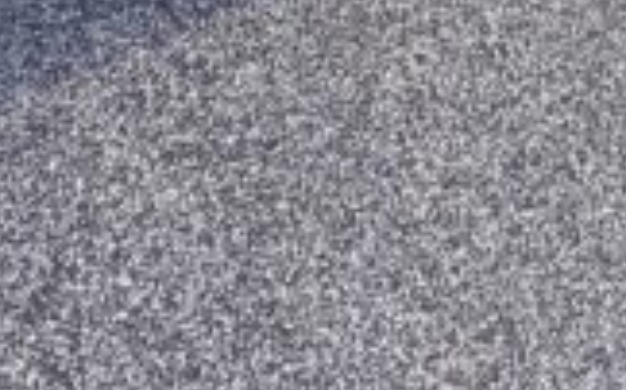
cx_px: 707
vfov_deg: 6.8
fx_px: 2966
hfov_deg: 11.8
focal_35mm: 174
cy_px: -772
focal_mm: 4.25
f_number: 1.8
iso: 32
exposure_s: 1/666
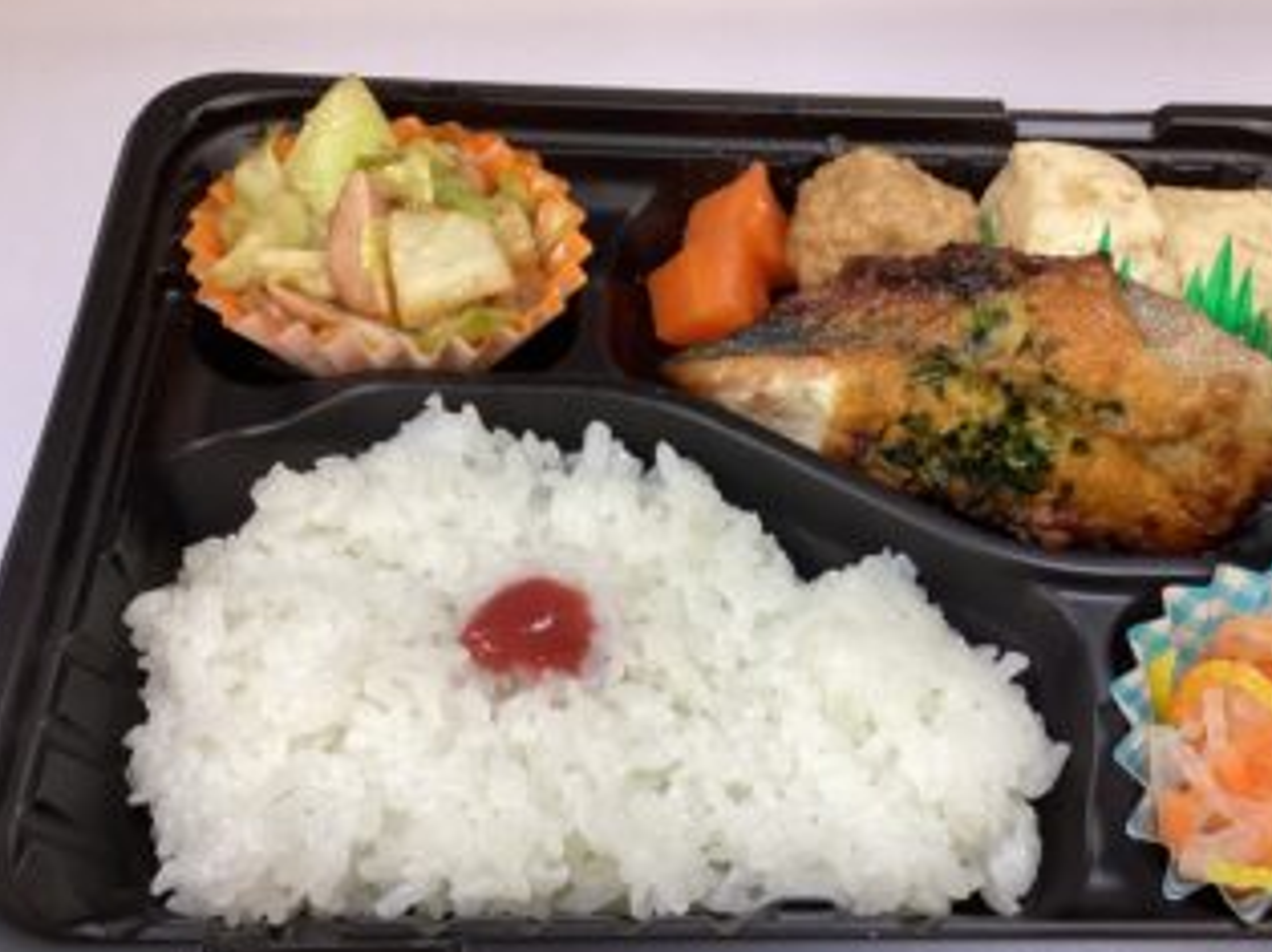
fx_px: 1359
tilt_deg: -58.2
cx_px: 735
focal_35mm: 37
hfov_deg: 50.0
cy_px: 545
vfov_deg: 38.5
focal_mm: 3.3
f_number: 2.4
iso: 125
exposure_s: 1/60
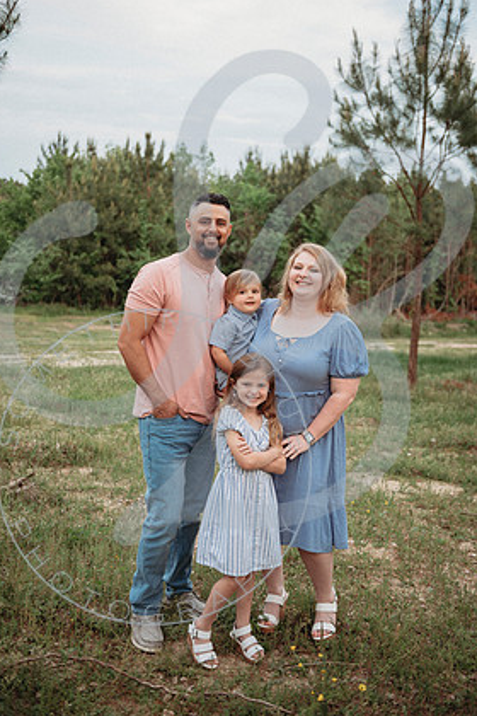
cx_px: 230
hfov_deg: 29.9
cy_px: 338
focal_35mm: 45
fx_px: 894
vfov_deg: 43.6
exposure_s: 1/200
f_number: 2.8
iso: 100
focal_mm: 42
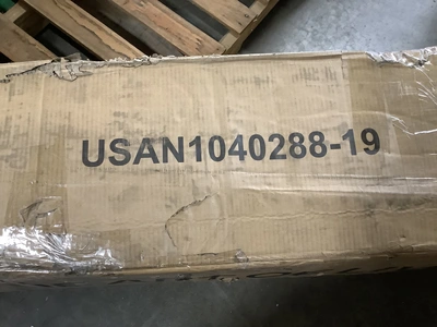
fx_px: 391
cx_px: 218
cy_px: 164
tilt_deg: -70.7
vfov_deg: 45.4
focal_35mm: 31
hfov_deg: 58.4
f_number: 2.4
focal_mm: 3.3
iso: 400
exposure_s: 1/30
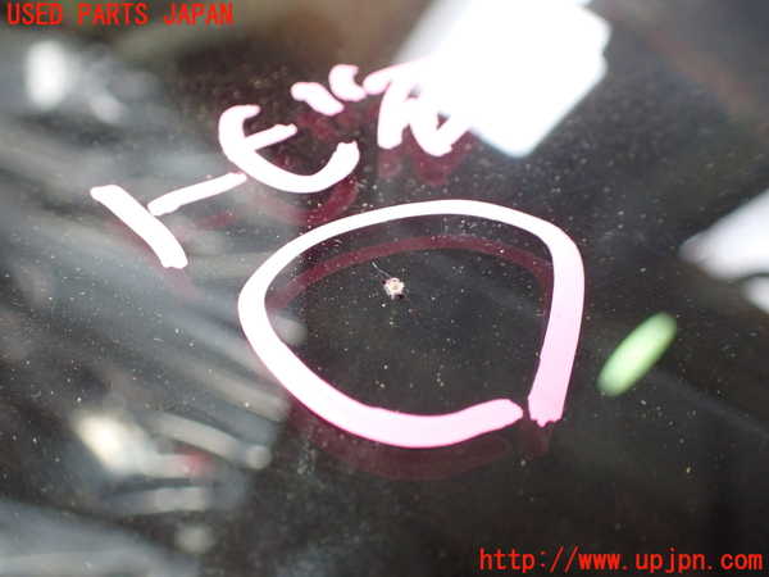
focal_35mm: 30
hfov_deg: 60.0
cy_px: 288
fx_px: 666
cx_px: 384
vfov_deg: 46.8
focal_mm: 5.4
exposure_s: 1/125
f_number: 2.3
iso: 800
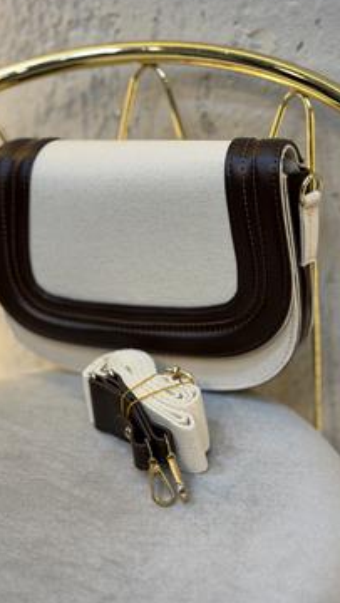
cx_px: 173
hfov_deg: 20.1
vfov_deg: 34.9
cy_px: 321
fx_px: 960
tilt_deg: -26.0
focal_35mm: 60
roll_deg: +0.5
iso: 64
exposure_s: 1/100
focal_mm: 6.76
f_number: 1.78
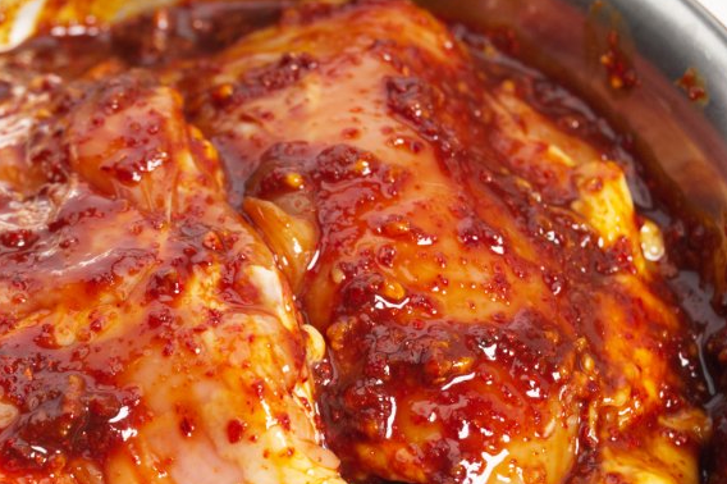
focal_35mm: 95
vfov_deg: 14.3
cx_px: 141
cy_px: 354
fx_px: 1917
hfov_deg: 21.2
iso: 1000
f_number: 8
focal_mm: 45
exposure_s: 1/800
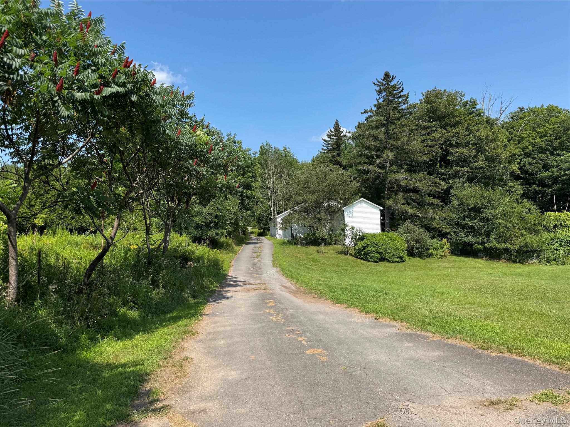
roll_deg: +1.7
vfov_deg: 56.8
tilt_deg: +4.4
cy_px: 214
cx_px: 285
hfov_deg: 71.6
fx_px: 395
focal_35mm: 24
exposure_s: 1/3413
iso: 80
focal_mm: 6.76
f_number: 1.78
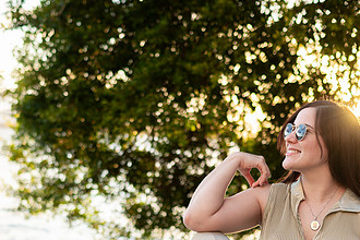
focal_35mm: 90
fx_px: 900
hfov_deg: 22.6
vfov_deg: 15.0
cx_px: 142
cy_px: 232
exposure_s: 1/200
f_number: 2.2
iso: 100
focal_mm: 35
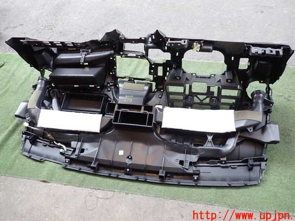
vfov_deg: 49.7
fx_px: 239
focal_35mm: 28
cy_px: 99
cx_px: 152
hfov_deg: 63.4
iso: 200
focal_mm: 4.5
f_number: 2
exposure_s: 1/125
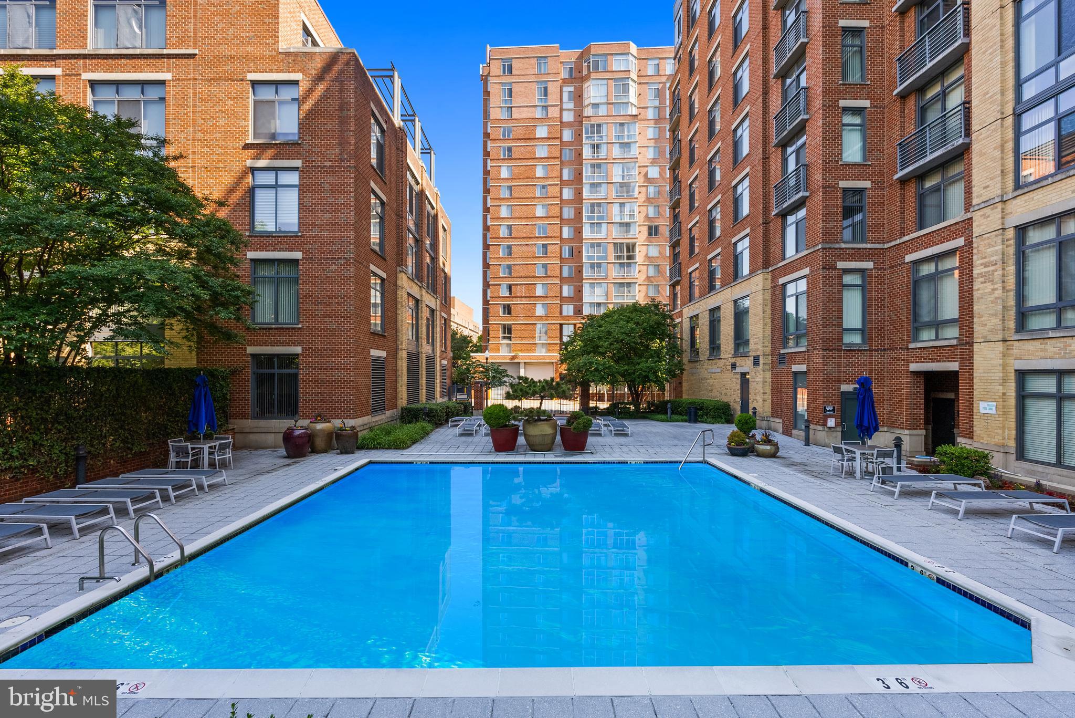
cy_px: 359
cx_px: 538
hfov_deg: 96.7
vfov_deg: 73.8
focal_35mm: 16
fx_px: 478
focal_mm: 16
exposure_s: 1/200
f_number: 7.1
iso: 200
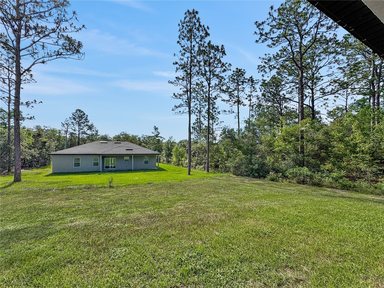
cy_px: 144
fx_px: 155
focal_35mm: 14
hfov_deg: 102.1
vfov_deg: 85.7
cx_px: 192
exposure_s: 1/3200
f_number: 2.2
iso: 50
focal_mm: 2.22
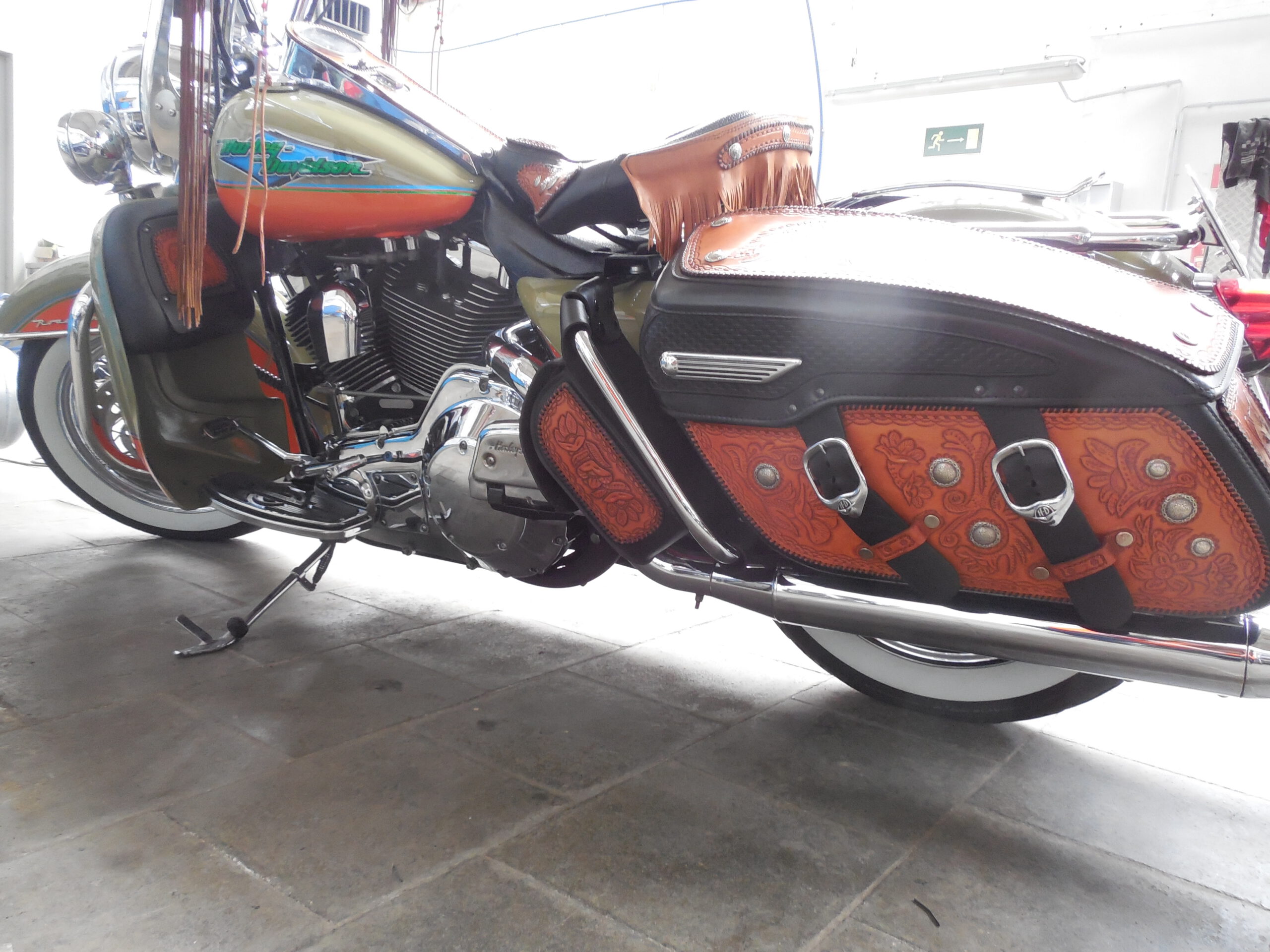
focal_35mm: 25
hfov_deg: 69.4
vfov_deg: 54.9
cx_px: 635
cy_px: 476
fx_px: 917
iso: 400
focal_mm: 4.5
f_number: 3.3
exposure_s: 1/13
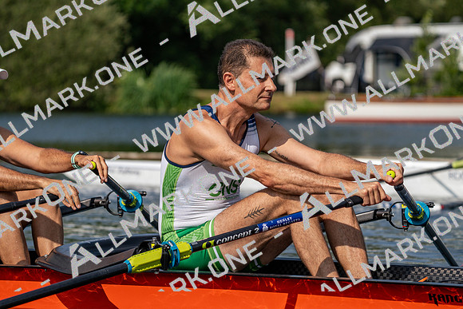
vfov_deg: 6.6
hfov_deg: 9.9
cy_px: 154
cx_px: 232
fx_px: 2663
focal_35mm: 207
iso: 125
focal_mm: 207
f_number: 5.6
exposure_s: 1/1600
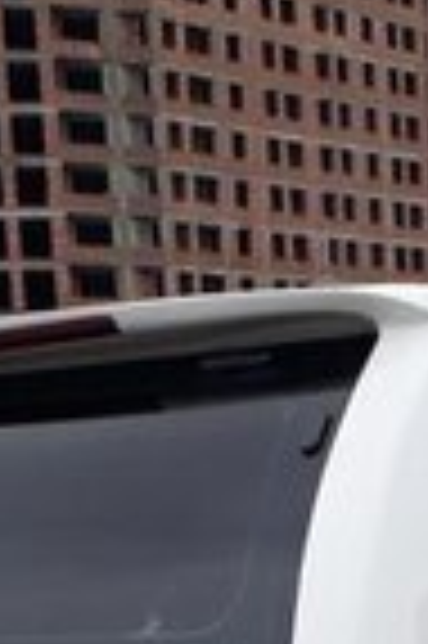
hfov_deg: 10.4
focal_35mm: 130
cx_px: 509
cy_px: 1052
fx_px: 2324
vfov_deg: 14.4
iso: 40
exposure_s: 1/392
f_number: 1.9
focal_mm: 3.6
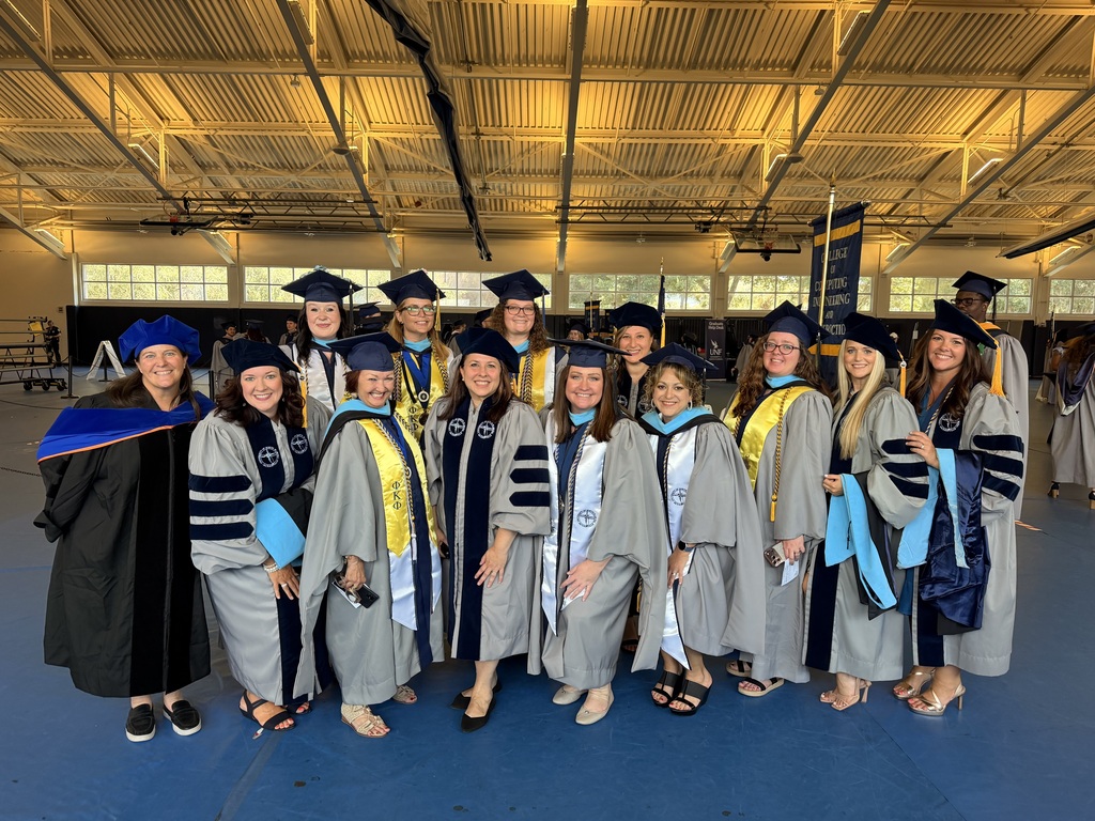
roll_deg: -0.6
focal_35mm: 24
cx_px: 548
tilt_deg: -5.0
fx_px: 759
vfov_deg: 56.8
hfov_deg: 71.6
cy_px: 410
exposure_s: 1/121
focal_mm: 6.76
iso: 200
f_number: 1.78
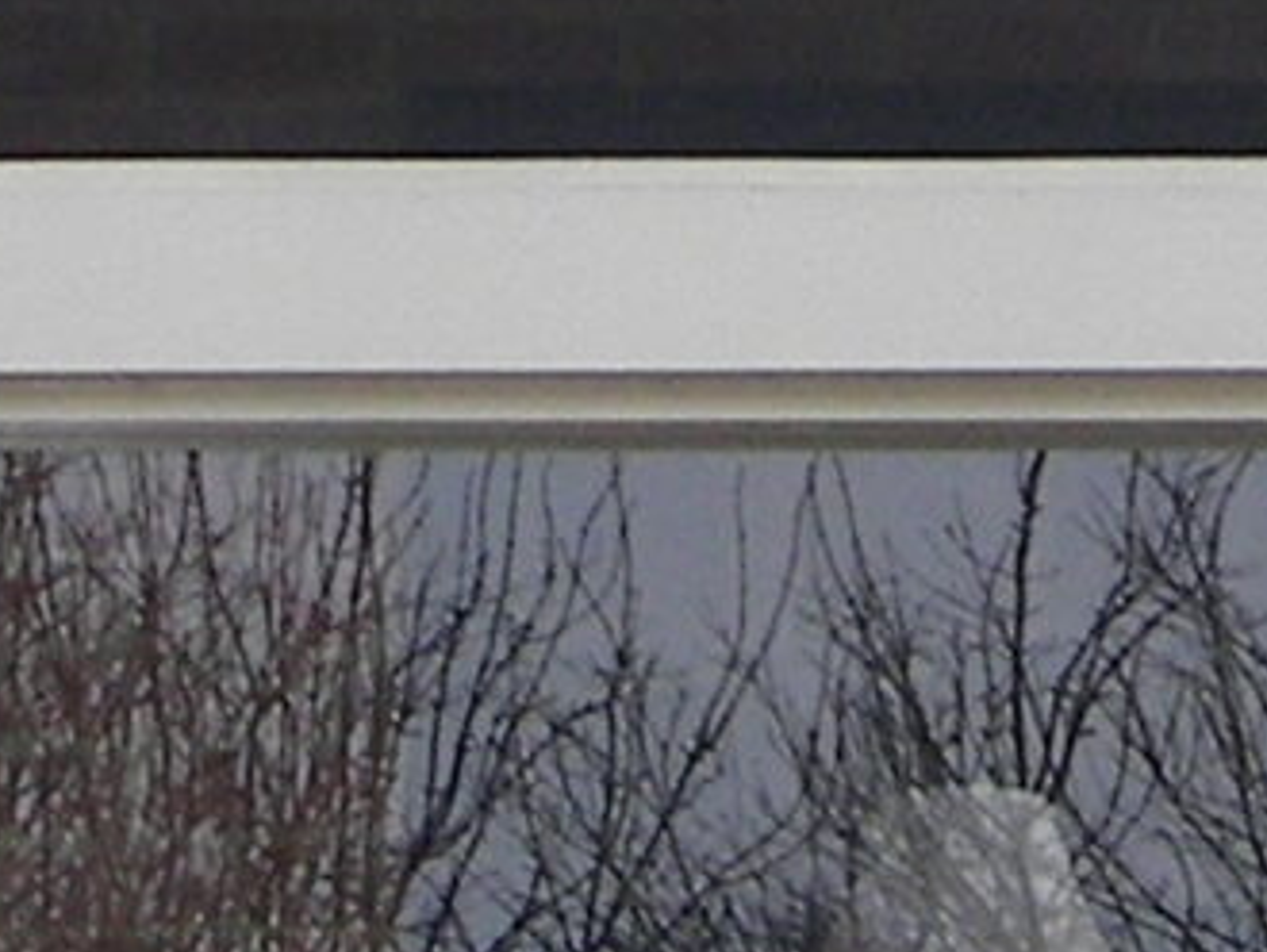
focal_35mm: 442
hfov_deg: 4.5
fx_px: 16190
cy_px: -660
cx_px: 741
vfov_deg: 3.4
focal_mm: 9.4
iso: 64
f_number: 2.8
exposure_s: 1/320
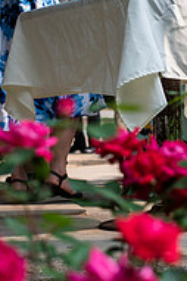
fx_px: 921
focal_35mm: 118
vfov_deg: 17.2
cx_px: 156
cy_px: 59
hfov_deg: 11.5
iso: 400
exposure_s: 1/2000
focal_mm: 50
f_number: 3.5
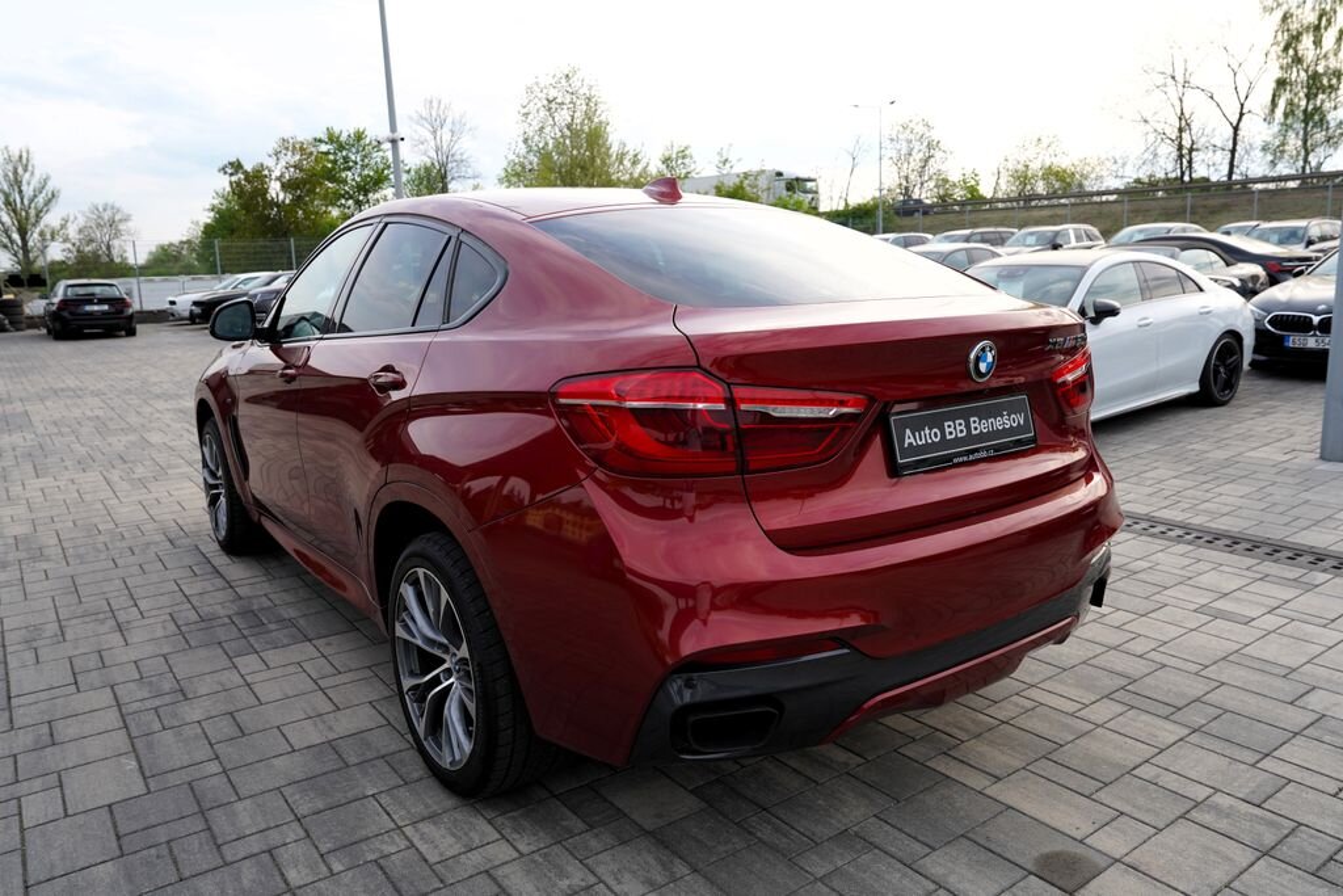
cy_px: 448
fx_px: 933
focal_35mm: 25
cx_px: 672
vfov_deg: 51.3
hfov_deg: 71.5
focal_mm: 25
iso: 100
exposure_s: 1/160
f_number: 6.3
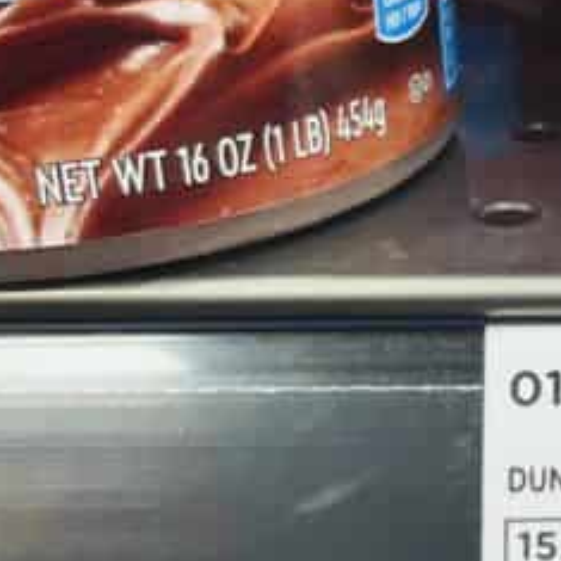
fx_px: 1834
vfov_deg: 17.4
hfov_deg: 15.8
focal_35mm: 100
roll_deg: +0.5
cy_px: 198
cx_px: 867
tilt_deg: -22.7
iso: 80
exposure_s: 1/60
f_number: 1.6
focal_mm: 4.2
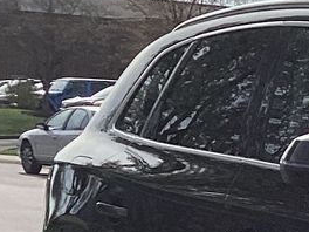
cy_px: 464
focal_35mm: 188
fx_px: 1678
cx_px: 701
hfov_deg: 9.5
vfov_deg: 7.6
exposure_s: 1/2809
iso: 25
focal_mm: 3.3
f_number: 2.4
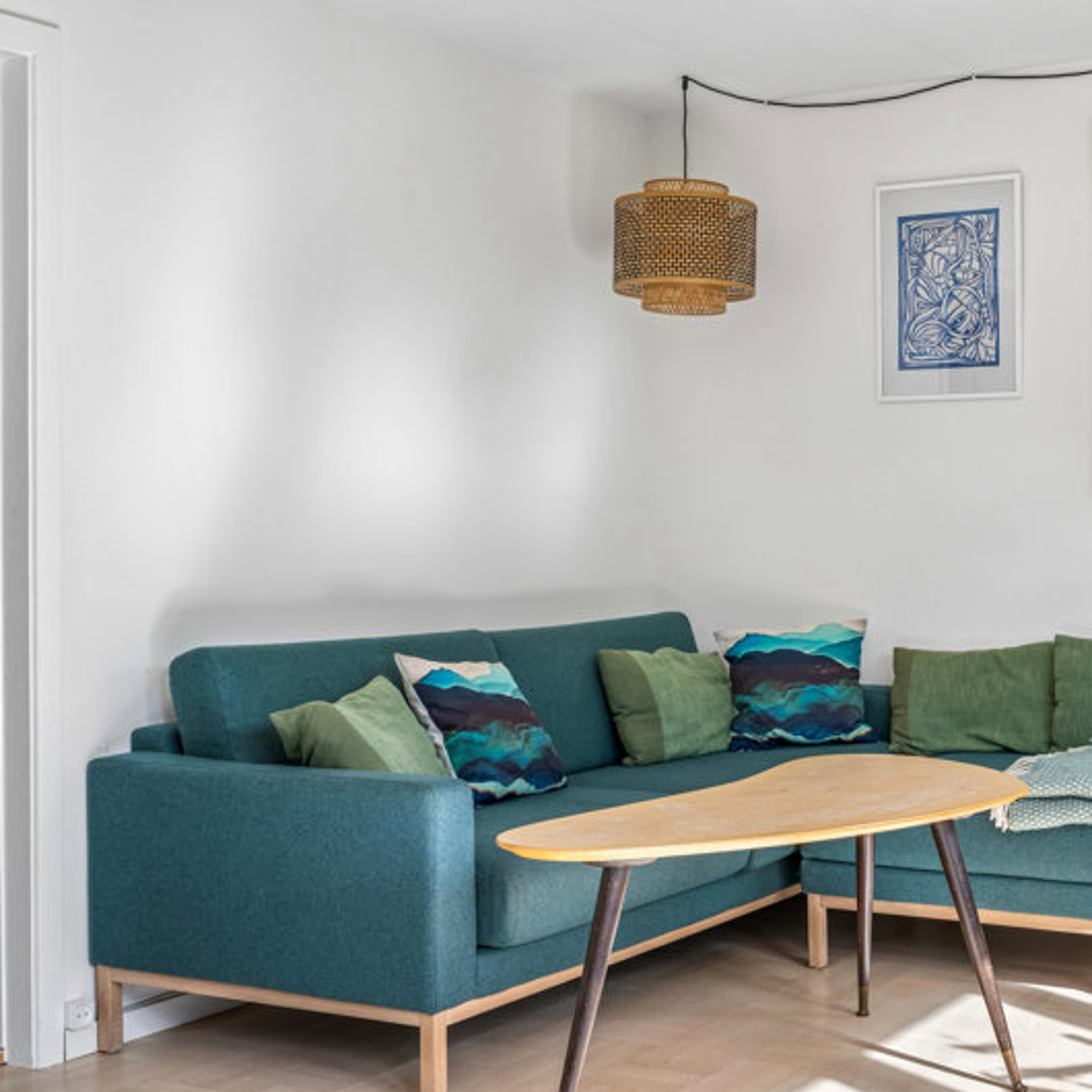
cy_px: 547
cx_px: 812
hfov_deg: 33.4
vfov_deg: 34.0
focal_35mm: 50
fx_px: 1785
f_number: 8
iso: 160
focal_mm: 39
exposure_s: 1/40
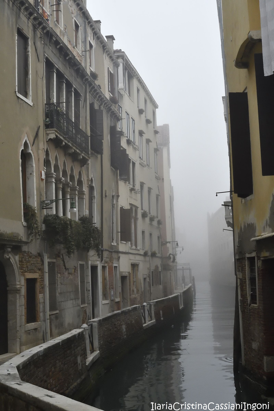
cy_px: 206
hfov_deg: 25.8
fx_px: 599
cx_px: 137
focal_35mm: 52
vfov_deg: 37.9
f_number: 18
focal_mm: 35
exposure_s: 1/250
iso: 4000
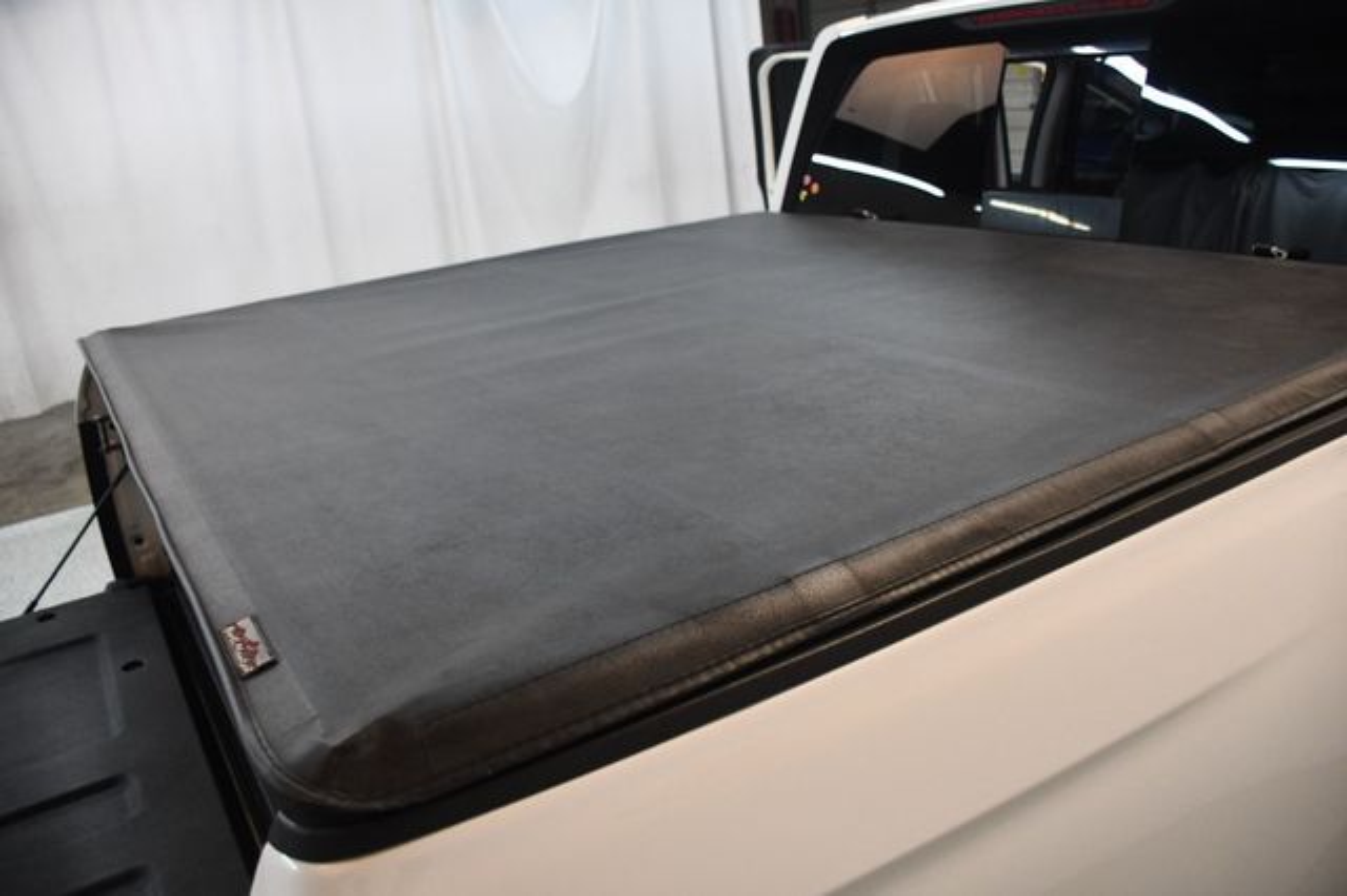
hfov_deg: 67.4
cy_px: 448
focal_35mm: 27
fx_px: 1010
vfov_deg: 47.9
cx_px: 674
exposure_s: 1/125
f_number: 3.5
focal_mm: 18
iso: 1600
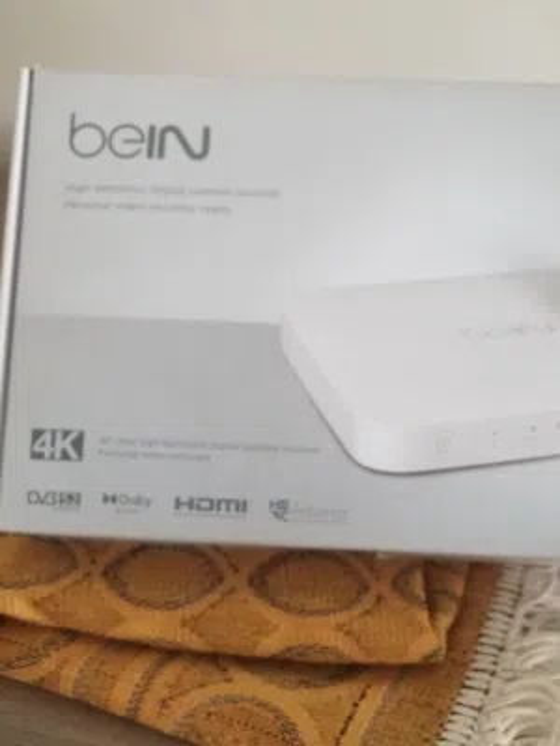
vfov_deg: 36.8
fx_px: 1122
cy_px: 373
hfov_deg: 28.0
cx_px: 280
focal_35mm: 52
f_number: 2.4
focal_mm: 6
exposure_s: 1/30
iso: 500
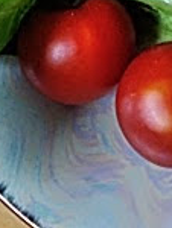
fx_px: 760
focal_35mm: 115
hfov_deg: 12.8
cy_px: -137
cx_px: 149
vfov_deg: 15.5
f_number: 2.2
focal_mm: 3.46
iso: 445
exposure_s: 1/40
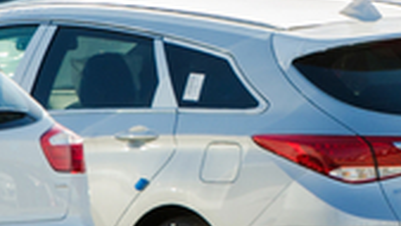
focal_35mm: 1618
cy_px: -5
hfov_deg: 1.3
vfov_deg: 0.8
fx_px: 17202
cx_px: 326
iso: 100
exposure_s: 1/160
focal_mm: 175
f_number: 8
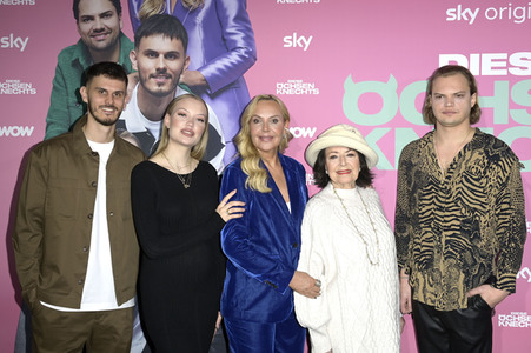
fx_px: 619
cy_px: 176
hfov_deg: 46.4
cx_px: 266
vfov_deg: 31.8
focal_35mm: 42
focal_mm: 42
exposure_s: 1/200
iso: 400
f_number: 5
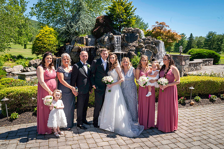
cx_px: 112
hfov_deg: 60.3
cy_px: 74
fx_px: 193
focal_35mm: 31
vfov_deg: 42.3
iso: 500
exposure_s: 1/160
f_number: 16
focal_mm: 31
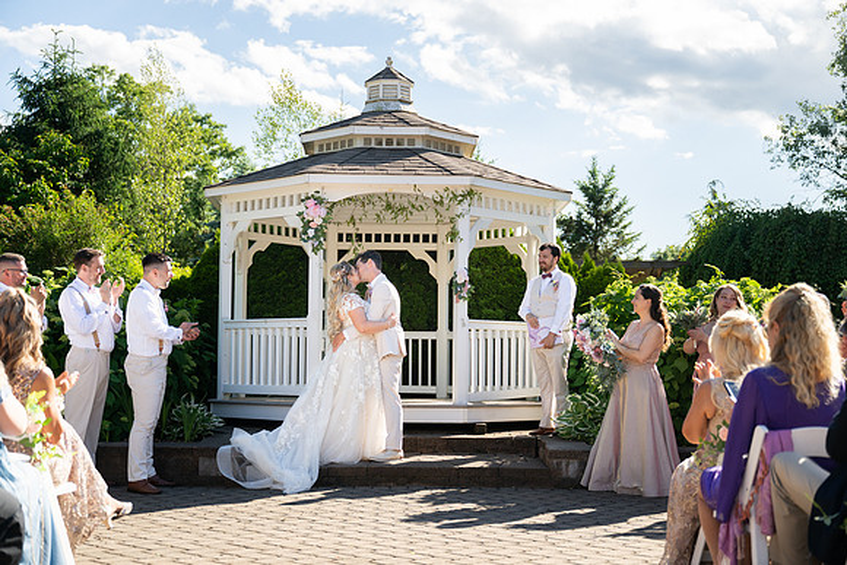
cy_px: 282
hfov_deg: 39.6
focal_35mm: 50
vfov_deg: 27.0
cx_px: 424
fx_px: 1177
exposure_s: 1/3200
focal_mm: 50
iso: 360
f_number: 2.8
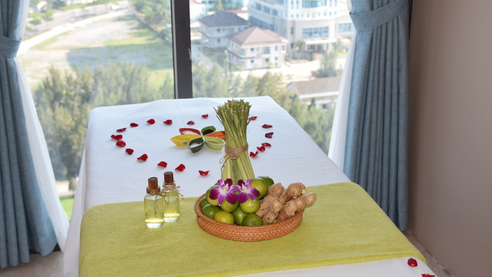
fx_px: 705
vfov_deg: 22.2
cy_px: 135
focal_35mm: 54
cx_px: 246
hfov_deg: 38.5
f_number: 5.6
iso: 280
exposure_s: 1/125
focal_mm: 34
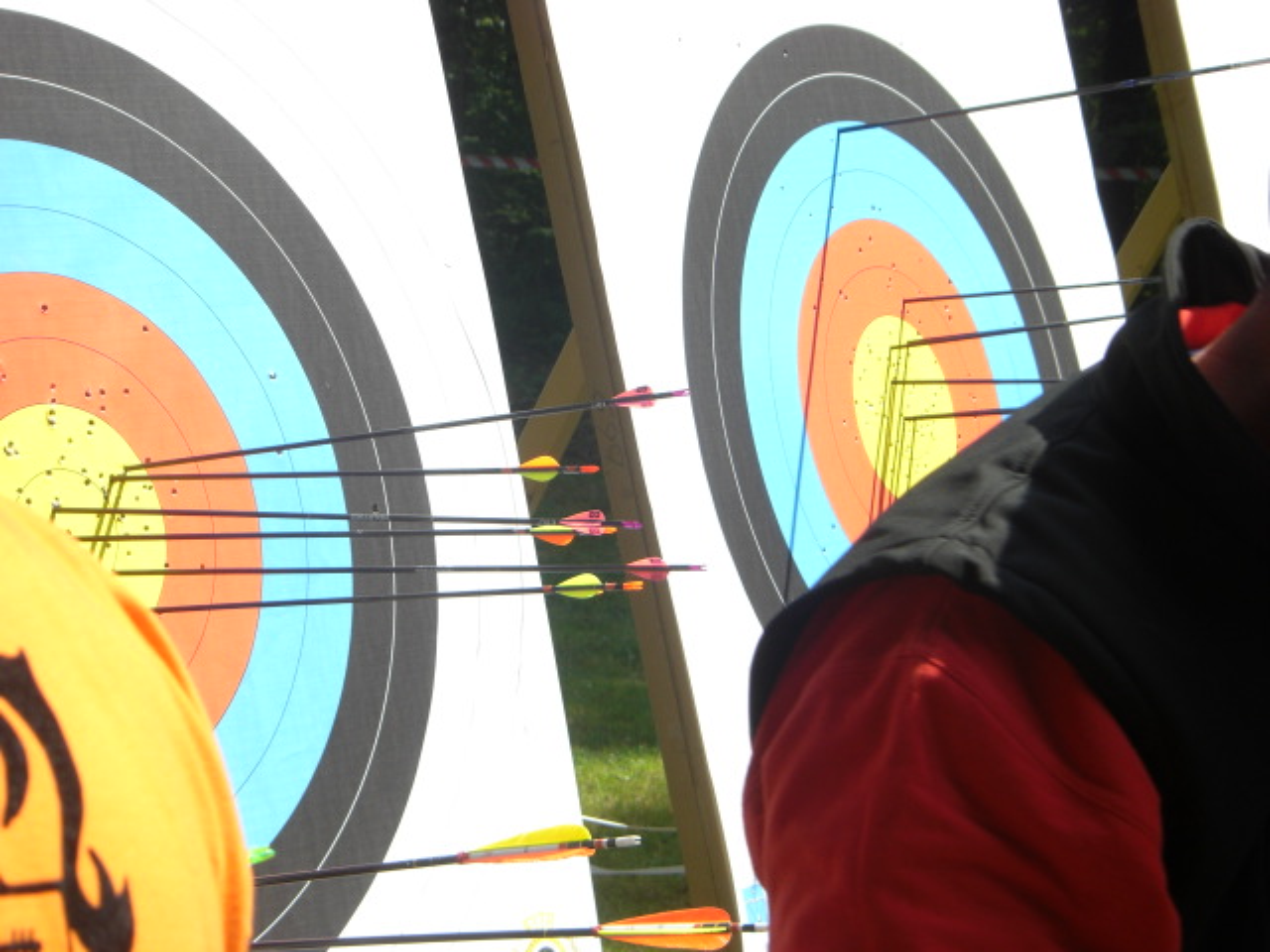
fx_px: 4182
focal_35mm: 114
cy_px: 476
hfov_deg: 17.3
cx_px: 635
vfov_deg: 13.0
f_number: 4.3
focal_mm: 18.9
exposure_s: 1/320
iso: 50
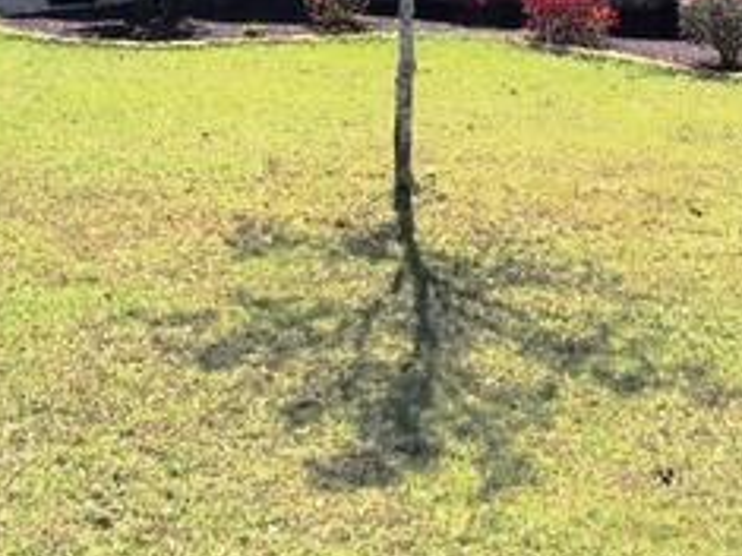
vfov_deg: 17.9
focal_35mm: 79
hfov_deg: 24.7
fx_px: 1693
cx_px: 319
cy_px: -82
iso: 25
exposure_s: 1/1637
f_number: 2.2
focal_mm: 4.15
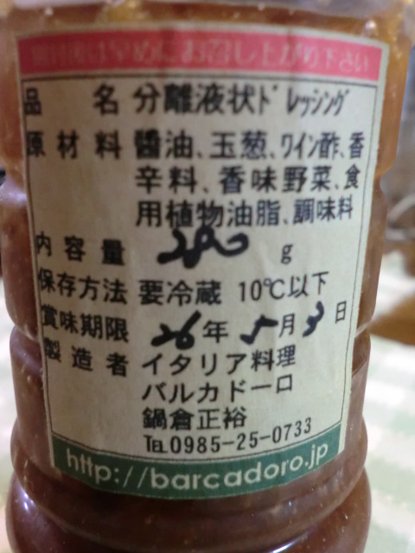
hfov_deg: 44.2
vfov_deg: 56.8
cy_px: 276
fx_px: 512
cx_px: 208
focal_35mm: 32
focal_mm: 5.8
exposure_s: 1/20
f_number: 3.5
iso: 800
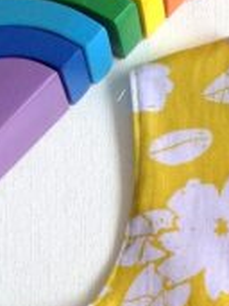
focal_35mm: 185
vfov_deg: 9.6
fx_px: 1634
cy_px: 698
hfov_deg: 7.8
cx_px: 360
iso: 50
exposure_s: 1/155
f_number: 2.4
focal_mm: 4.28
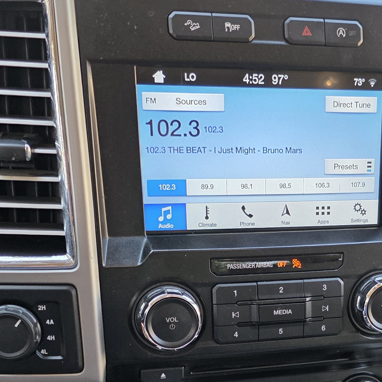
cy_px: 367
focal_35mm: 61
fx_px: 762
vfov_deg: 26.9
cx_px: 301
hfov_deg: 27.6
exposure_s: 1/180
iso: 160
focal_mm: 6.3
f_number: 1.7
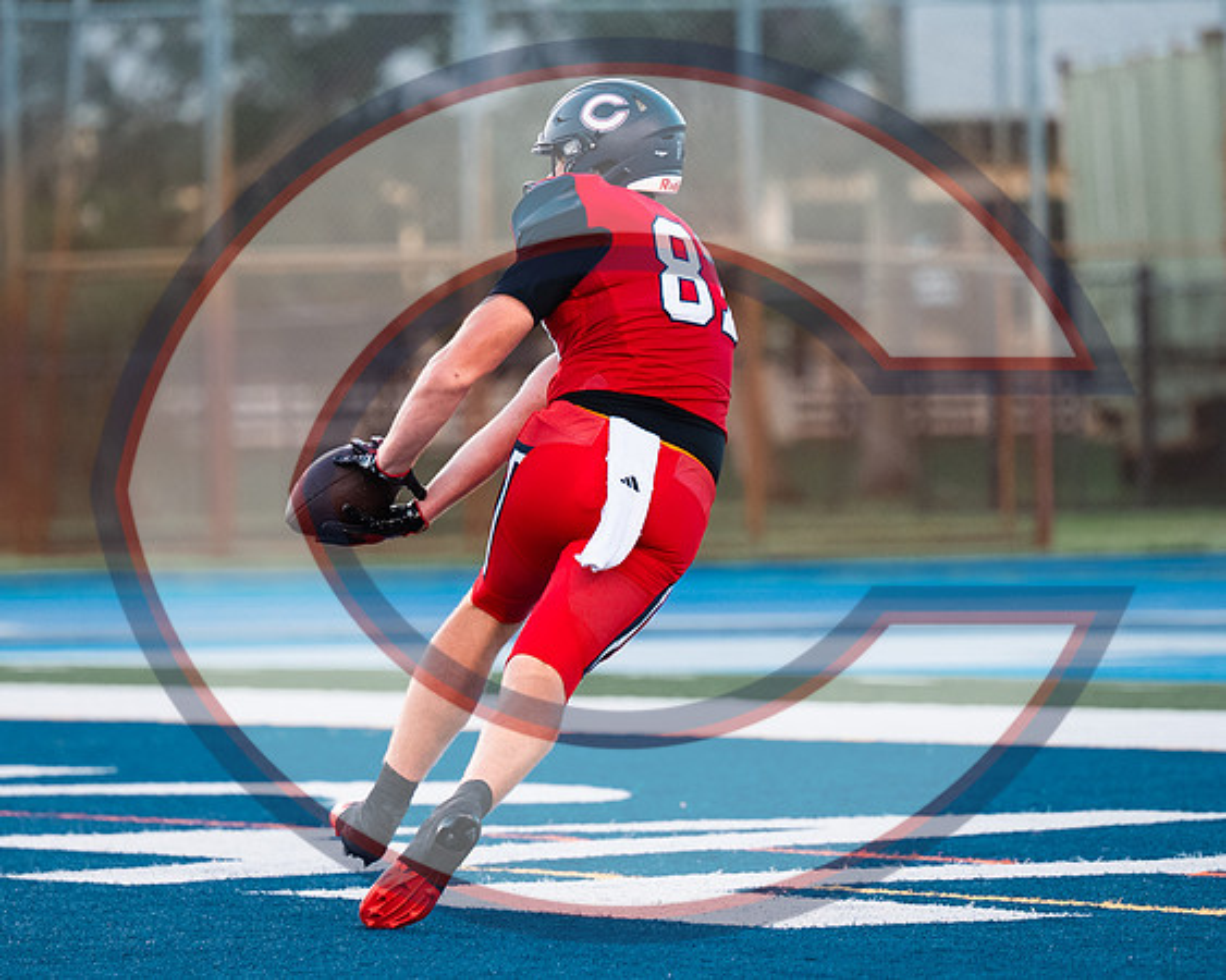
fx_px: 13277
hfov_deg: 5.3
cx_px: 613
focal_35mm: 366
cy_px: 369
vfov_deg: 4.2
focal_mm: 175
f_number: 2.8
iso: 1000
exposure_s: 1/1600
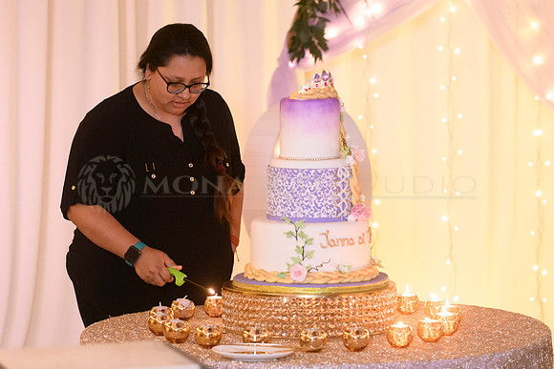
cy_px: 151
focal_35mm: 171
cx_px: 235
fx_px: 2632
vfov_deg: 8.0
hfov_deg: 12.0
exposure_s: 1/100
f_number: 4.5
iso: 3200
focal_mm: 120
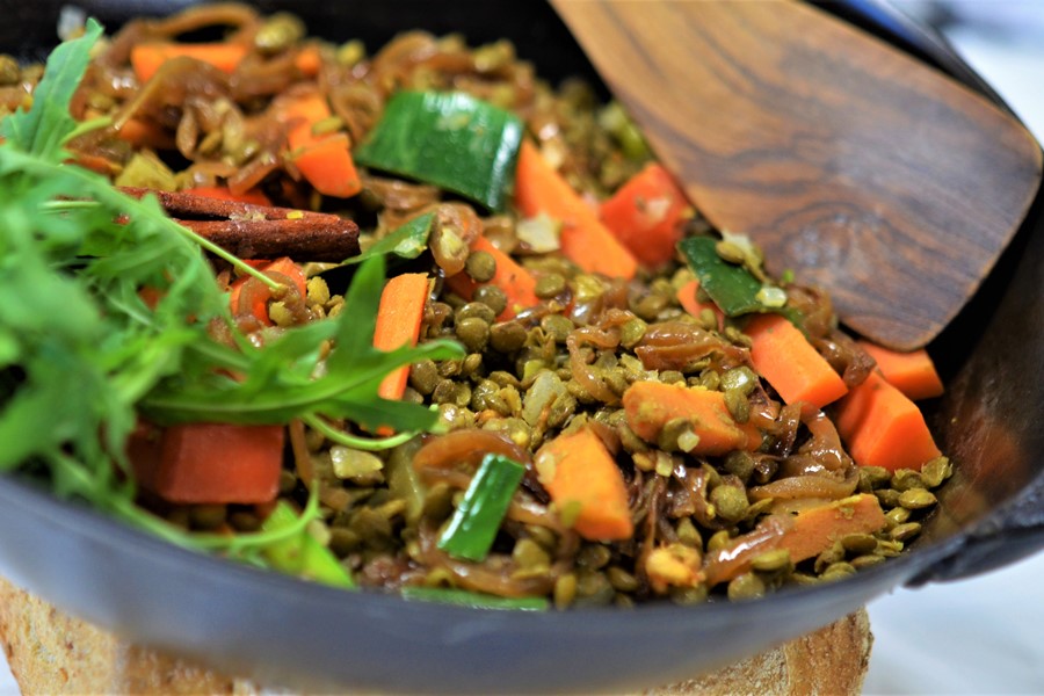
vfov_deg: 15.2
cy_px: 348
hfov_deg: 22.6
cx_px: 522
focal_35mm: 90
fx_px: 2610
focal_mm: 60
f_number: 3
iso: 900
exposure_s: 1/125
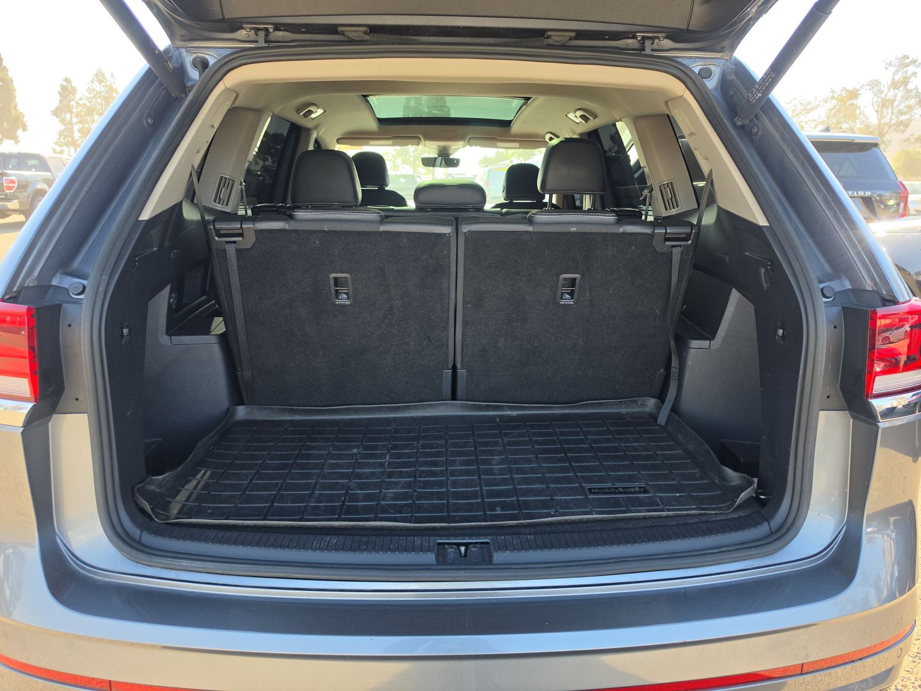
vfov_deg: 58.9
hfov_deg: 73.9
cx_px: 460
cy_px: 346
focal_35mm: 23
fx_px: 612
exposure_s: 1/146
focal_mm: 6.5
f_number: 1.4
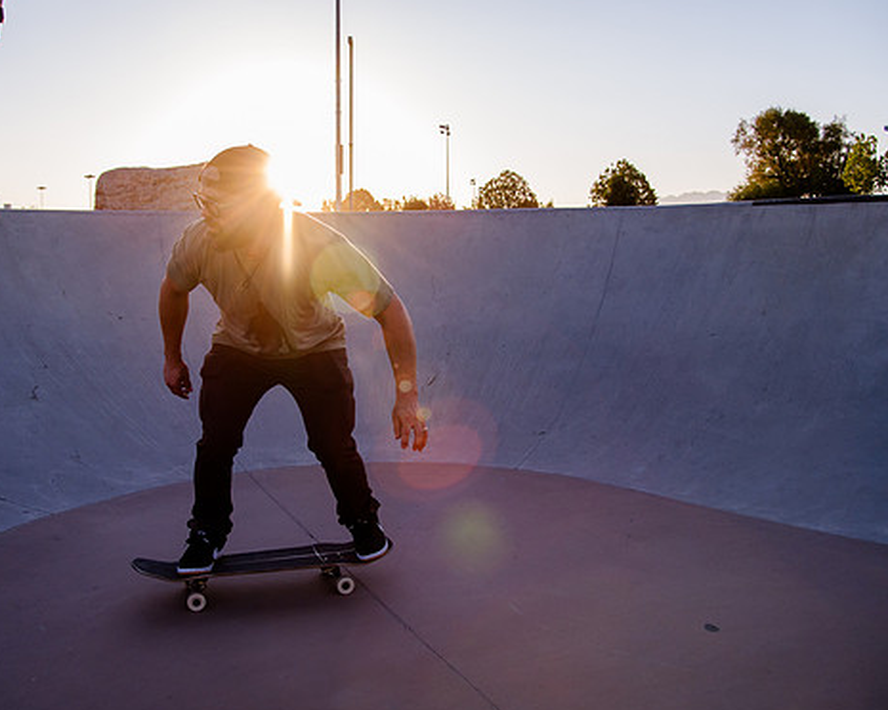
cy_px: 356
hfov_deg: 55.4
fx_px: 841
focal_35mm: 32
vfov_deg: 45.8
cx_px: 376
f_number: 4
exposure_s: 1/3200
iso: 1000
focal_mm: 24
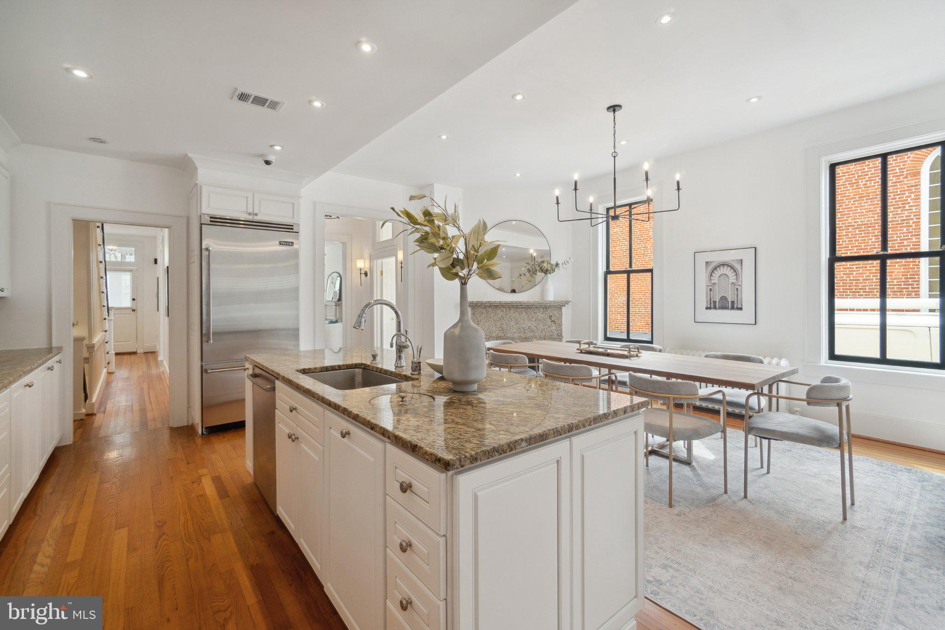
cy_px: 315
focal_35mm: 15
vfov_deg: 77.3
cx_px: 472
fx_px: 394
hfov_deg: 100.4
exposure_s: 1/25
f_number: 7.1
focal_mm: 10
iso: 200
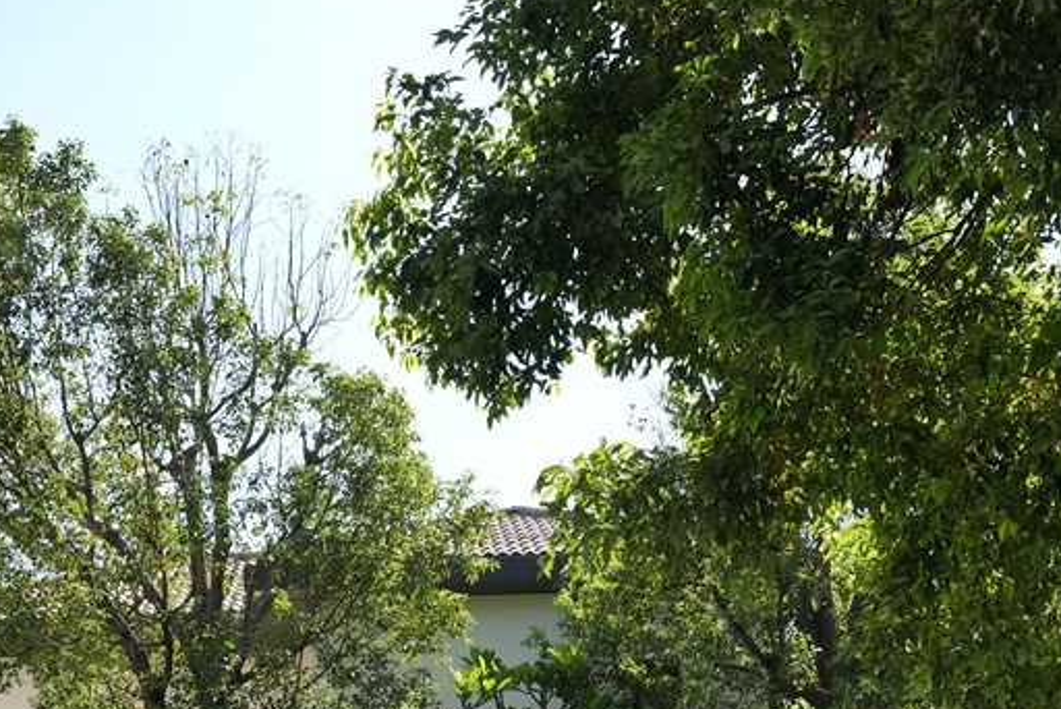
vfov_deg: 20.0
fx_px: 1952
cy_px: 683
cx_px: 321
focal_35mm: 66
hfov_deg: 30.1
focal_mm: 33.1
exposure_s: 1/2500
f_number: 9
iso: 2500
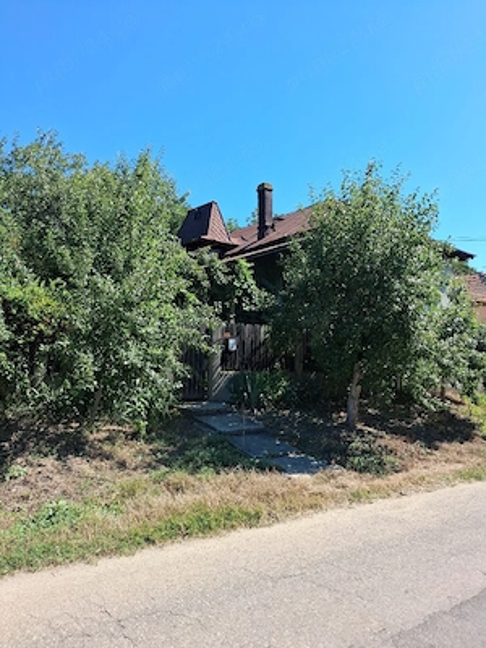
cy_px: 324
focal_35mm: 27
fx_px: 505
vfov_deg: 65.3
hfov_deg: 51.4
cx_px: 243
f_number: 1.8
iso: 25
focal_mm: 4
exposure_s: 1/435
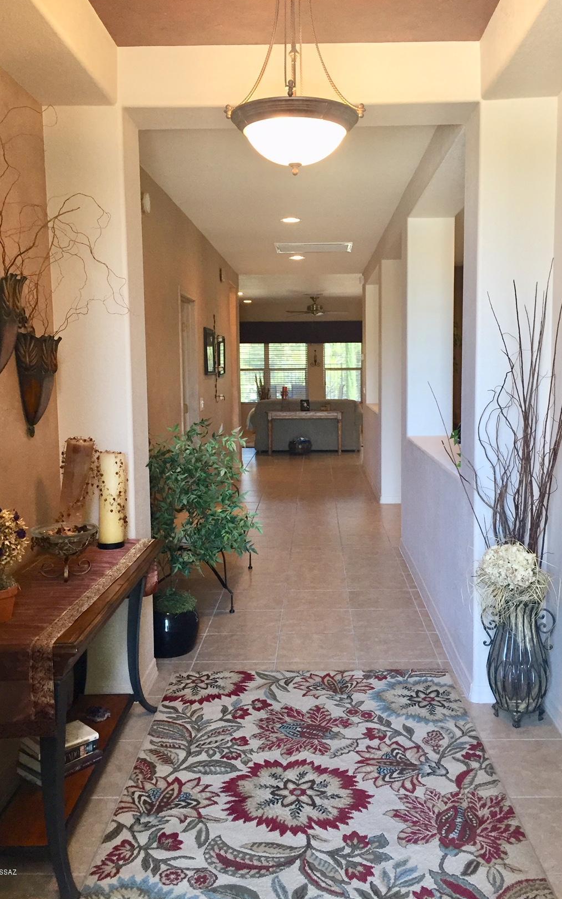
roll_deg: +0.3
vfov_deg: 61.2
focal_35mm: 31
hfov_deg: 40.6
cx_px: 304
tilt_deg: -5.4
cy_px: 448
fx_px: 760
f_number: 2.2
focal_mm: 4.15
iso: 50
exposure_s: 1/30
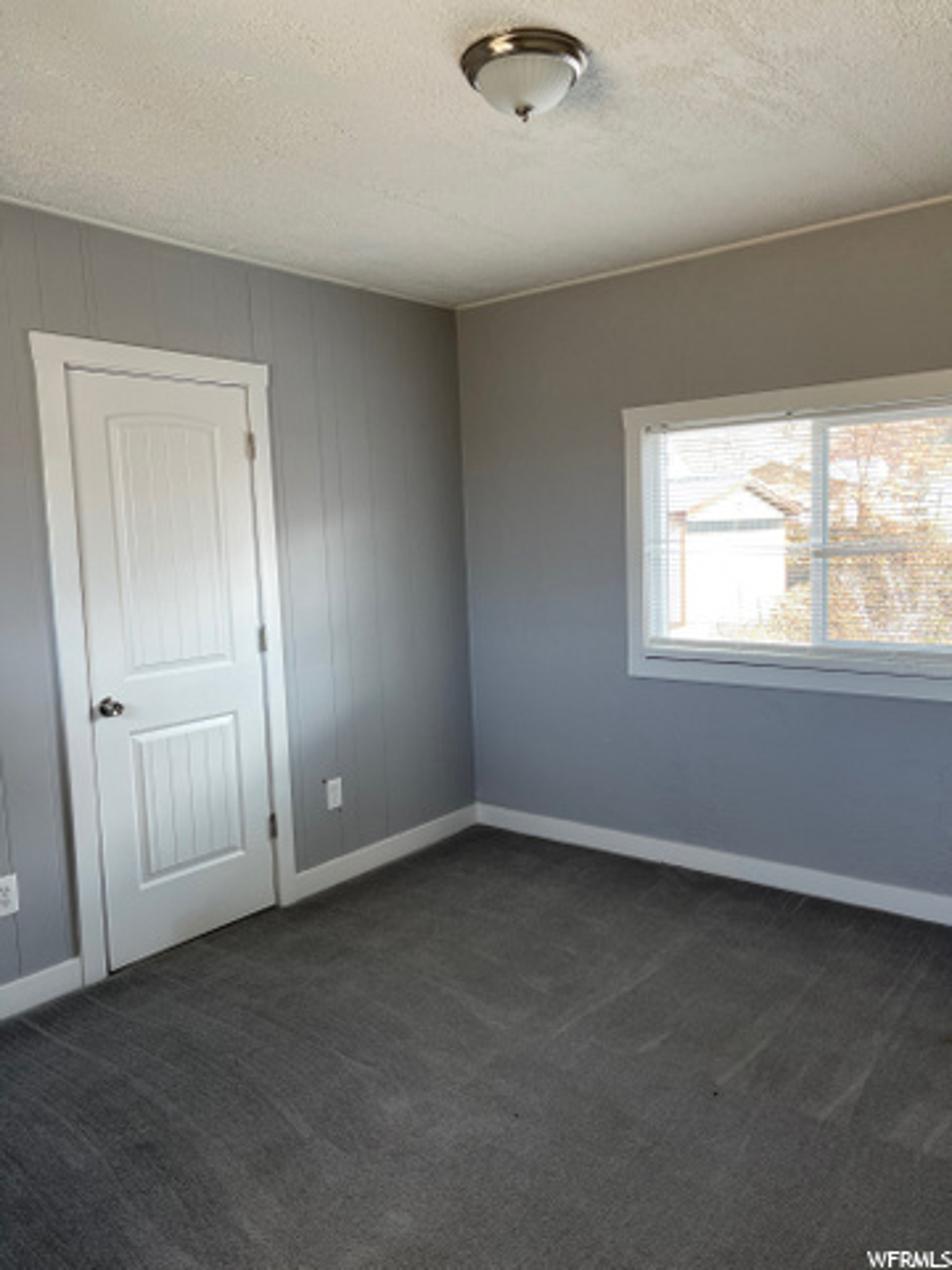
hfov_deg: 53.1
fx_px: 953
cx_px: 476
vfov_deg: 67.3
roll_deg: +2.1
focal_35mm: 26
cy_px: 635
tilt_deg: -5.7
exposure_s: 1/121
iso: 64
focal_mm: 5.1
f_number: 1.6
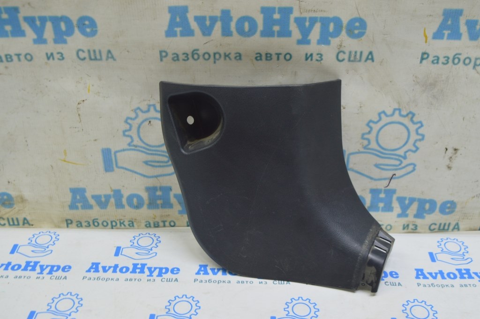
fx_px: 540
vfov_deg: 33.0
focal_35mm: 40
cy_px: 160
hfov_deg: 48.0
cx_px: 240
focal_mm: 27
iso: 400
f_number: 5.6
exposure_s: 1/20
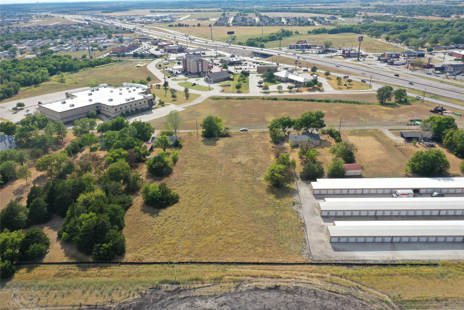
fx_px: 361
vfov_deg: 46.4
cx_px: 232
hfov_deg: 65.5
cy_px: 155
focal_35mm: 28
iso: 100
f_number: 5.6
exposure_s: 1/400
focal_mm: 10.26
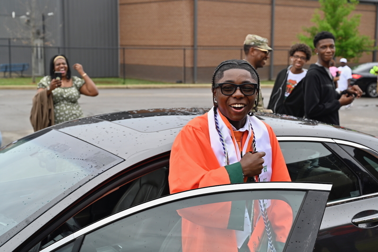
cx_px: 189
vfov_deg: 25.0
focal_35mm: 54
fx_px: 567
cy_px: 126
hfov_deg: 36.9
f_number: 5.6
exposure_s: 1/250
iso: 160
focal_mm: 54
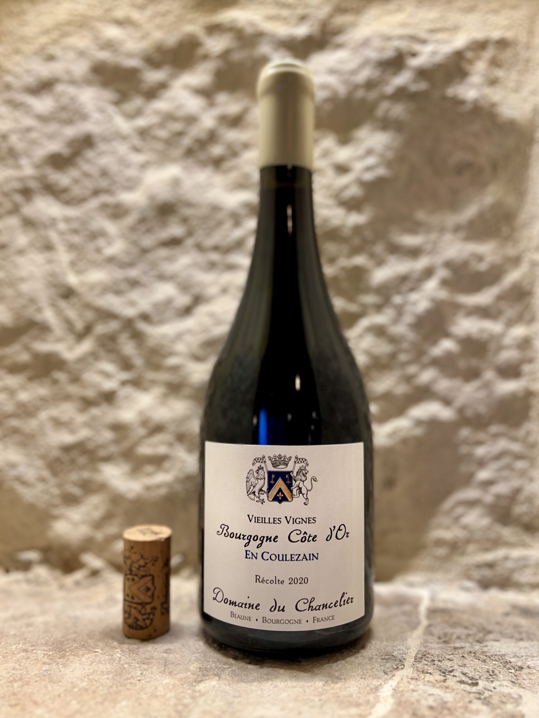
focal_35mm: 26
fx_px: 540
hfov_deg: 53.1
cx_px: 270
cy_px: 359
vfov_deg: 67.3
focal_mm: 5.7
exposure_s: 1/100
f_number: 1.5
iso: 80
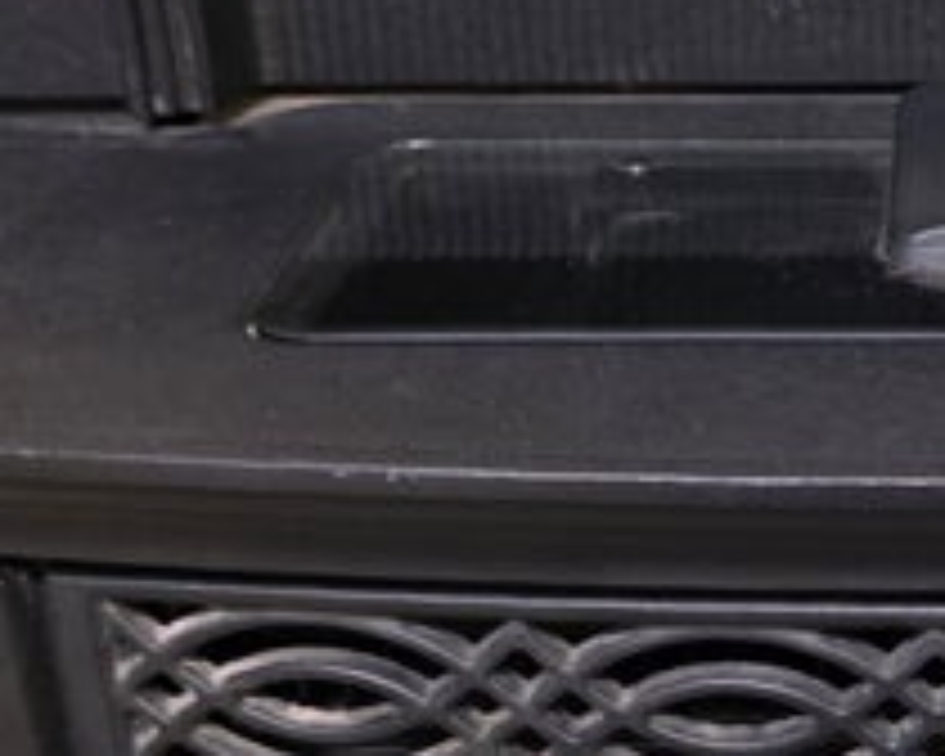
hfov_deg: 19.9
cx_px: 1082
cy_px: 657
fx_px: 2545
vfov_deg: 16.7
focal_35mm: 91
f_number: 1.7
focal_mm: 6.3
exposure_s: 1/30
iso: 1600
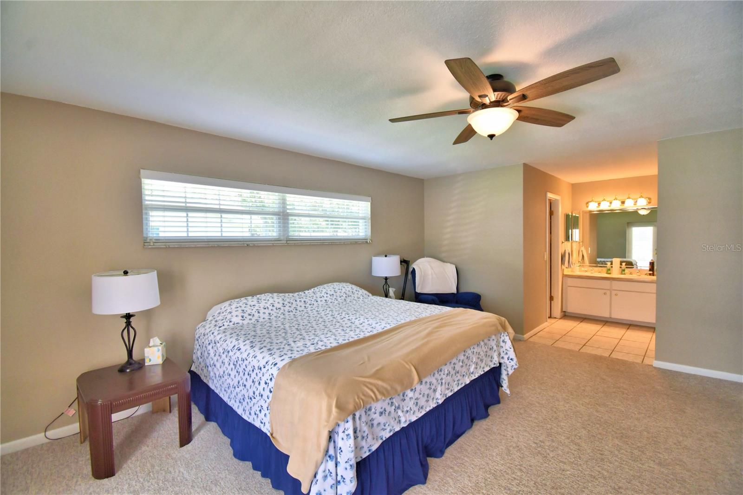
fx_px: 309
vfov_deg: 77.3
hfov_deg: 100.4
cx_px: 372
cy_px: 248
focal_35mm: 15
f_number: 4.5
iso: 400
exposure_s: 1/80
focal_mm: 10
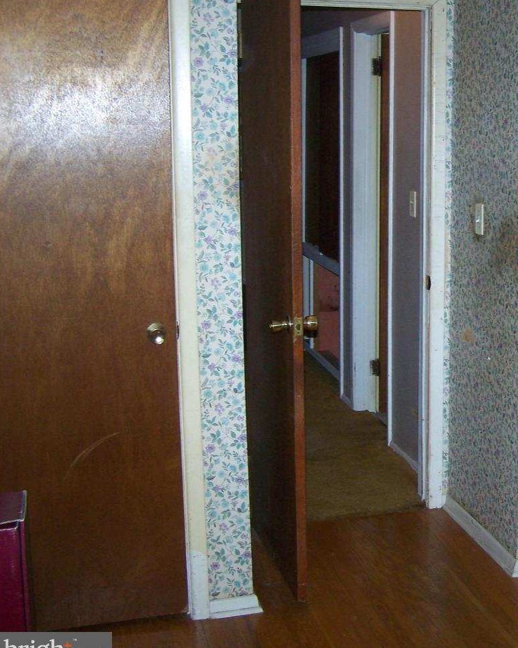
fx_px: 1054
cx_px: 475
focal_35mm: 55
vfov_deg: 34.1
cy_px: 310
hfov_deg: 26.6
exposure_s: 1/60
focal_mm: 6.3
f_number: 2.8
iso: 160
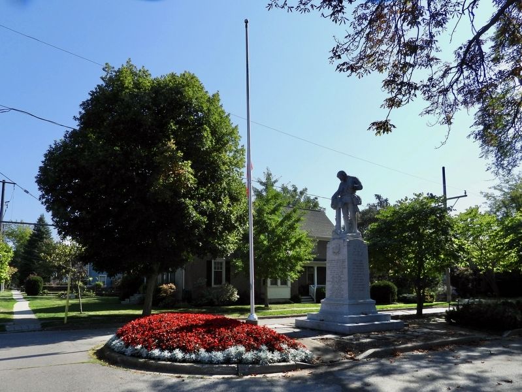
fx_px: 362
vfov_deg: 56.9
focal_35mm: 24
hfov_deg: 71.6
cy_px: 196
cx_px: 261
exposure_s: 1/1600
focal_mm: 4.3
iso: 100
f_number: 2.8
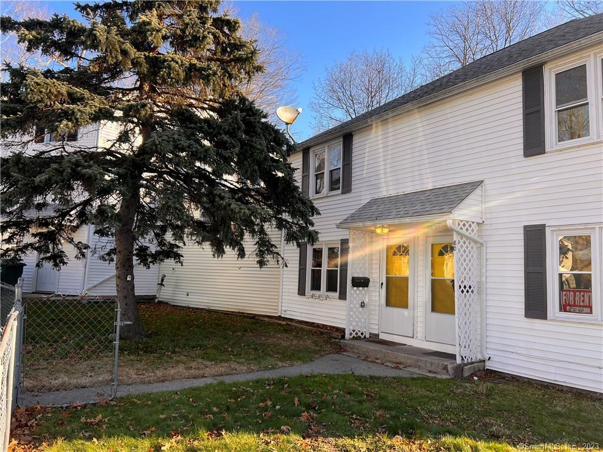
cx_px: 302
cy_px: 226
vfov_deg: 53.1
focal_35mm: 26
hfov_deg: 67.3
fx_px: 453
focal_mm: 5.7
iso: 50
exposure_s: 1/743
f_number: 1.5
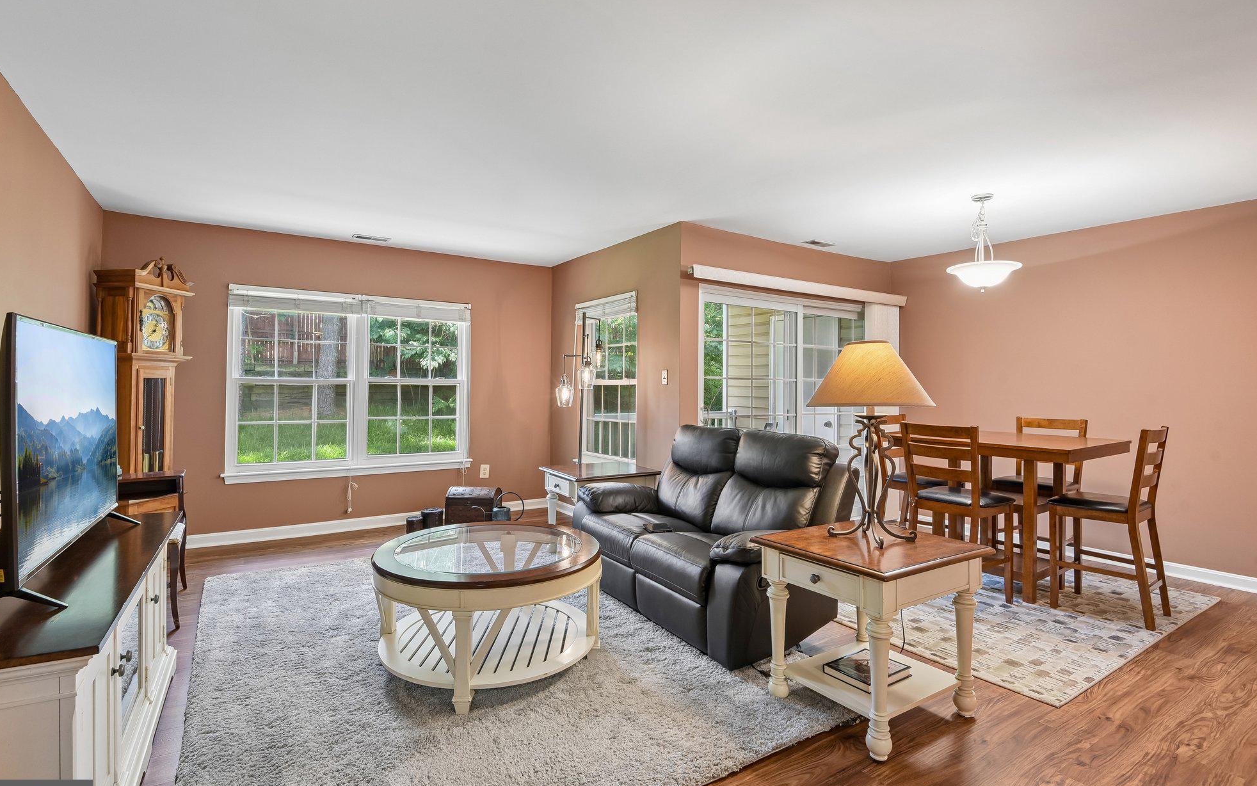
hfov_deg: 94.3
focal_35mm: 17
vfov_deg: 68.0
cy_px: 389
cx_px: 606
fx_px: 582
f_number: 8
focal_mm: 16
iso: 400
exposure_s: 1/6
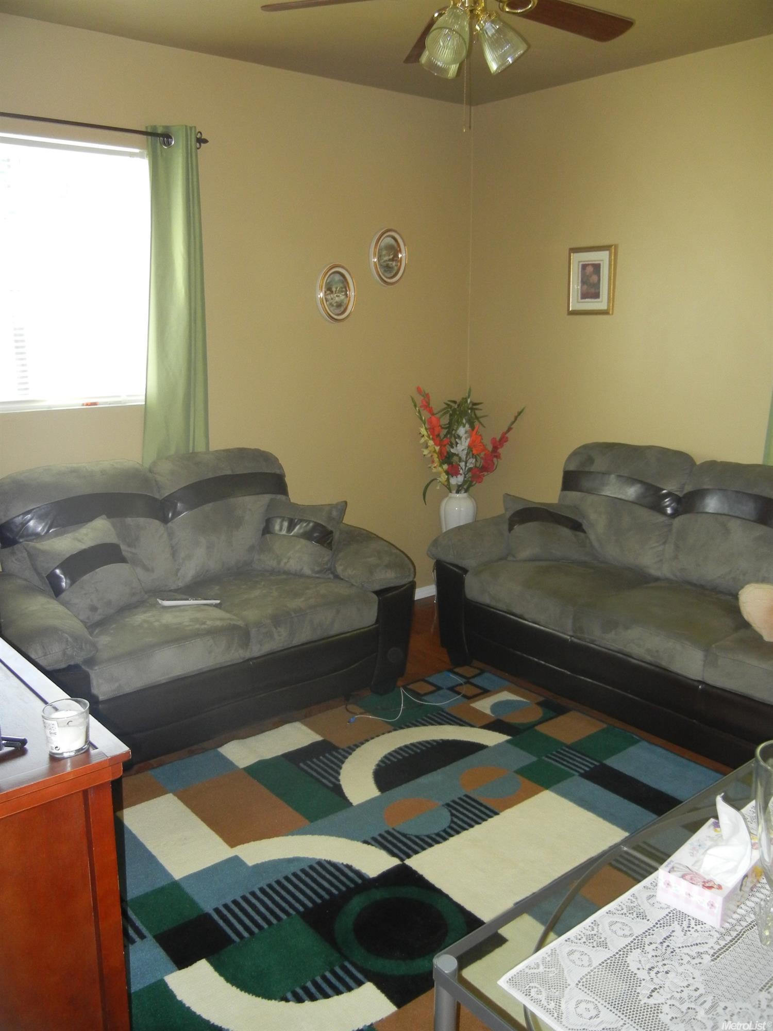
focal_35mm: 30
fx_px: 893
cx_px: 386
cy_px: 516
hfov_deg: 46.8
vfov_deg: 60.0
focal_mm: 5.4
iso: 337
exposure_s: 1/30
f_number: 3.5
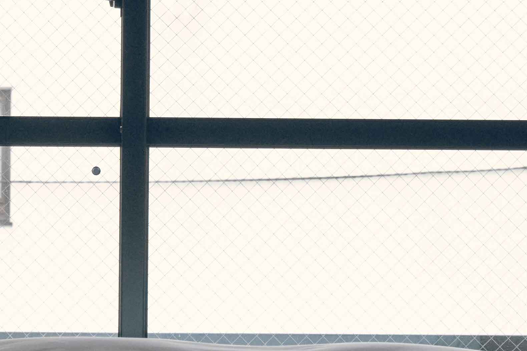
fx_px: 3293
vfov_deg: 6.1
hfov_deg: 9.1
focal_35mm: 225
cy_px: 79
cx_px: 58
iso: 800
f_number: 6.3
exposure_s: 1/160
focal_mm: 43
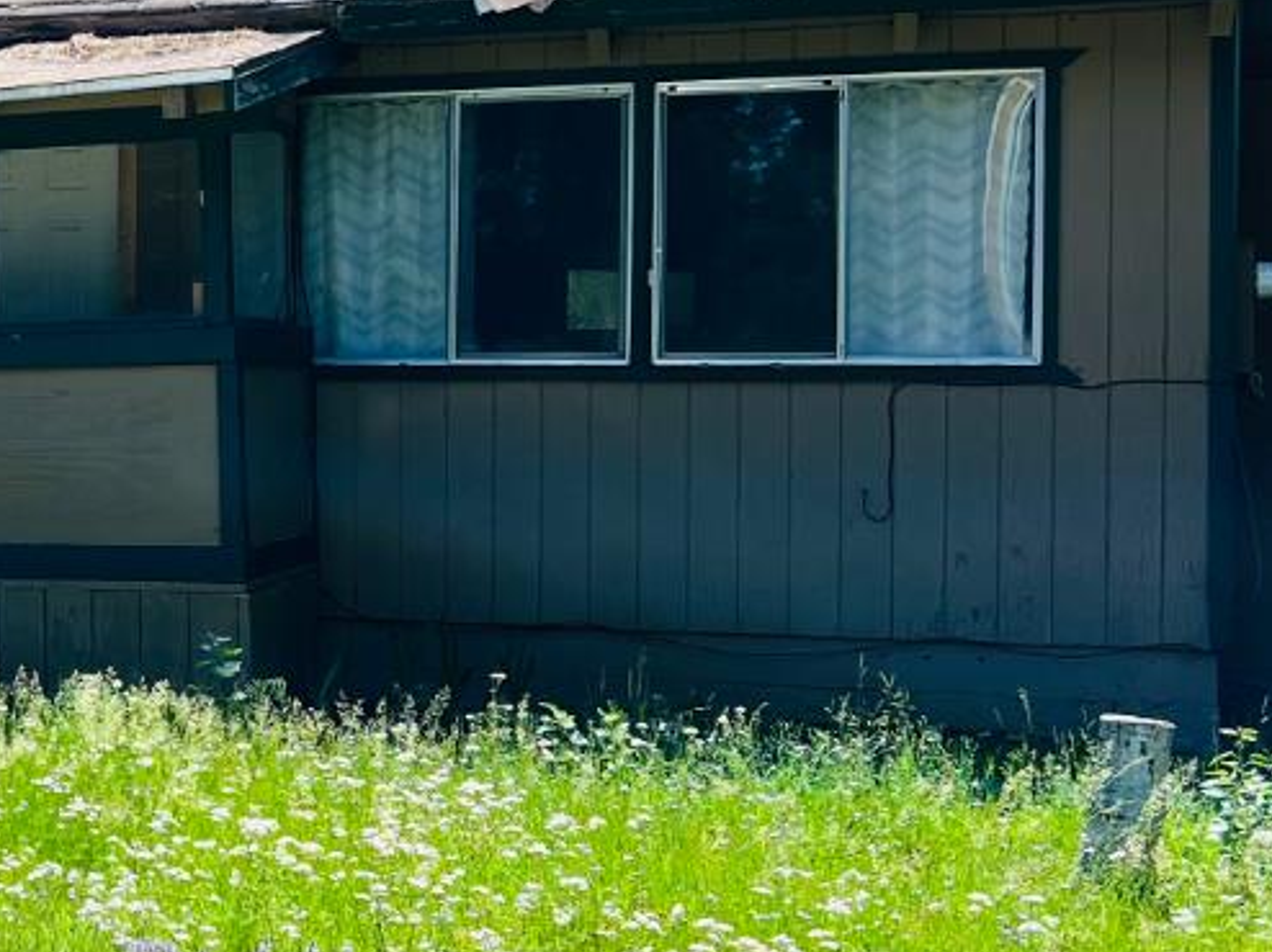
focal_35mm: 79
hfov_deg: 22.9
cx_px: -224
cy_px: 444
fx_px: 2902
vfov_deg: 18.6
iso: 50
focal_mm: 5.7
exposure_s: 1/880
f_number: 1.5
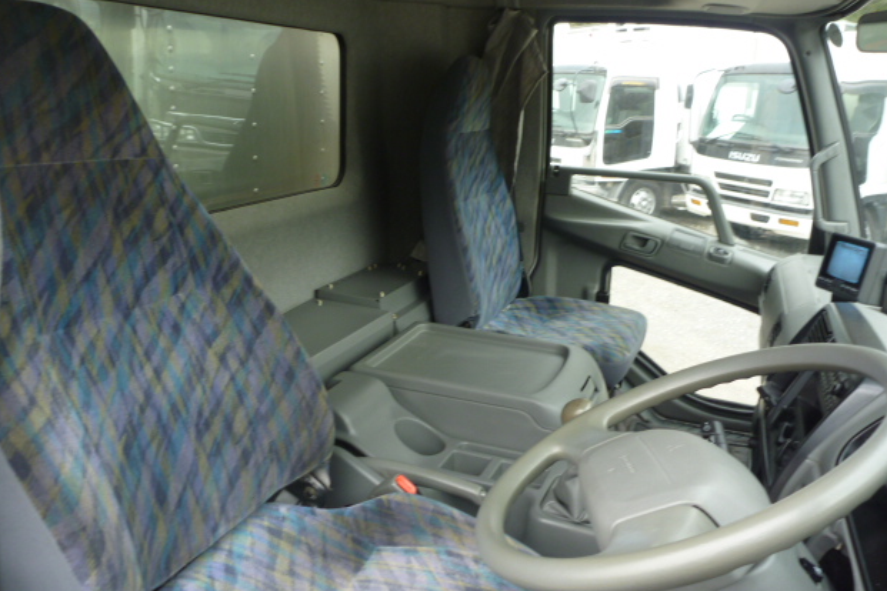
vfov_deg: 43.6
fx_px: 739
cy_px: 267
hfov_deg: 61.9
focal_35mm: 30
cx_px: 447
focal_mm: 4.9
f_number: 3.3
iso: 100
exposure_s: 1/30
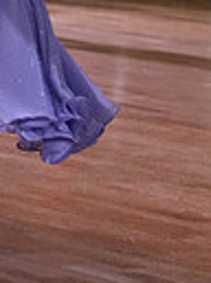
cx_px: -199
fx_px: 3153
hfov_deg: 3.8
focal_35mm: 386
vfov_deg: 5.1
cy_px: -173
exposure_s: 1/320
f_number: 5.6
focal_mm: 89
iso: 5000
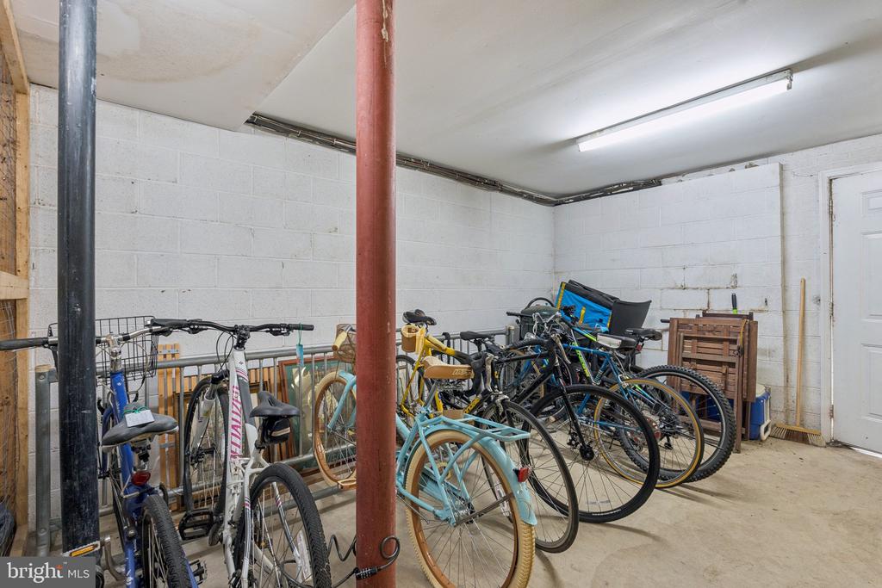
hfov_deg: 96.7
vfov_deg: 73.8
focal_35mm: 16
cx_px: 441
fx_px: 392
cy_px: 294
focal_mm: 16
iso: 800
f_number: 8
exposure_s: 1/6
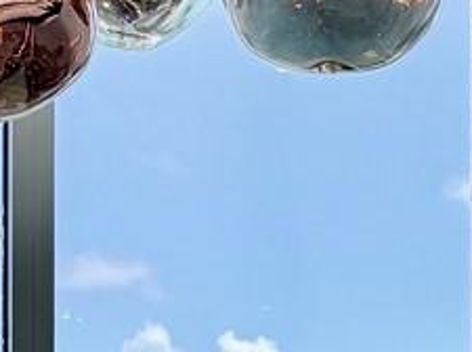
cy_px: 536
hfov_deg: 10.7
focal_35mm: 171
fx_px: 2328
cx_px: 896
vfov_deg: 8.5
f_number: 1.78
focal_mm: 6.76
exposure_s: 1/1292
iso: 80
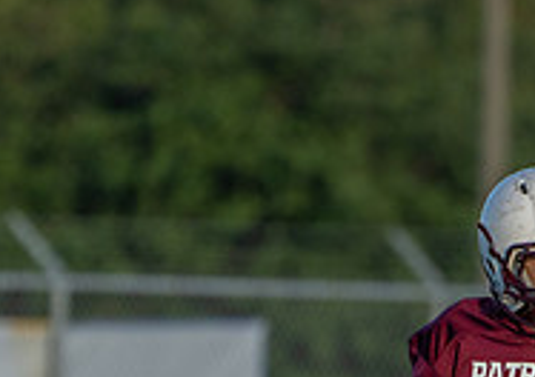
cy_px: 545
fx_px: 23942
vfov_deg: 0.9
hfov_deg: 1.3
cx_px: 439
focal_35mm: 1582
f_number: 5.6
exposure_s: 1/1250
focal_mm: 400
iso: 640
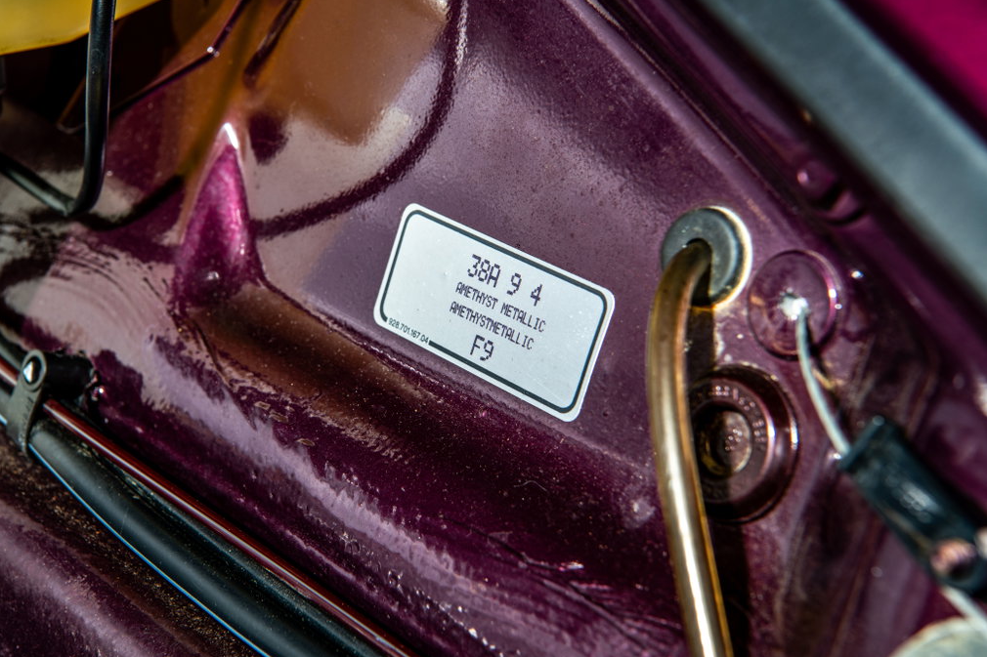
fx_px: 1946
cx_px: 498
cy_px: 329
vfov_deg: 19.2
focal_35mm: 71
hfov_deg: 28.5
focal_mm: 70
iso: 160
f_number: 10
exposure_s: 1/100
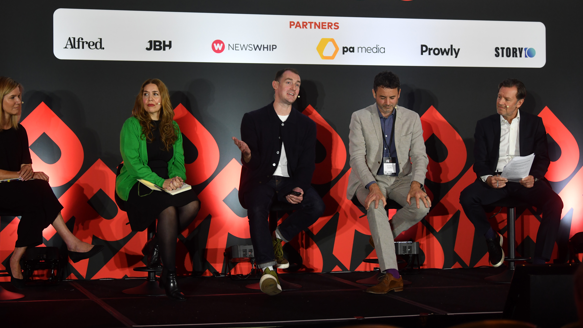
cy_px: 110
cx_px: 264
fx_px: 1299
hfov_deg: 25.3
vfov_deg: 14.4
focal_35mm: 84
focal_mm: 70
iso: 1000
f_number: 2.8
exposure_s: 1/250
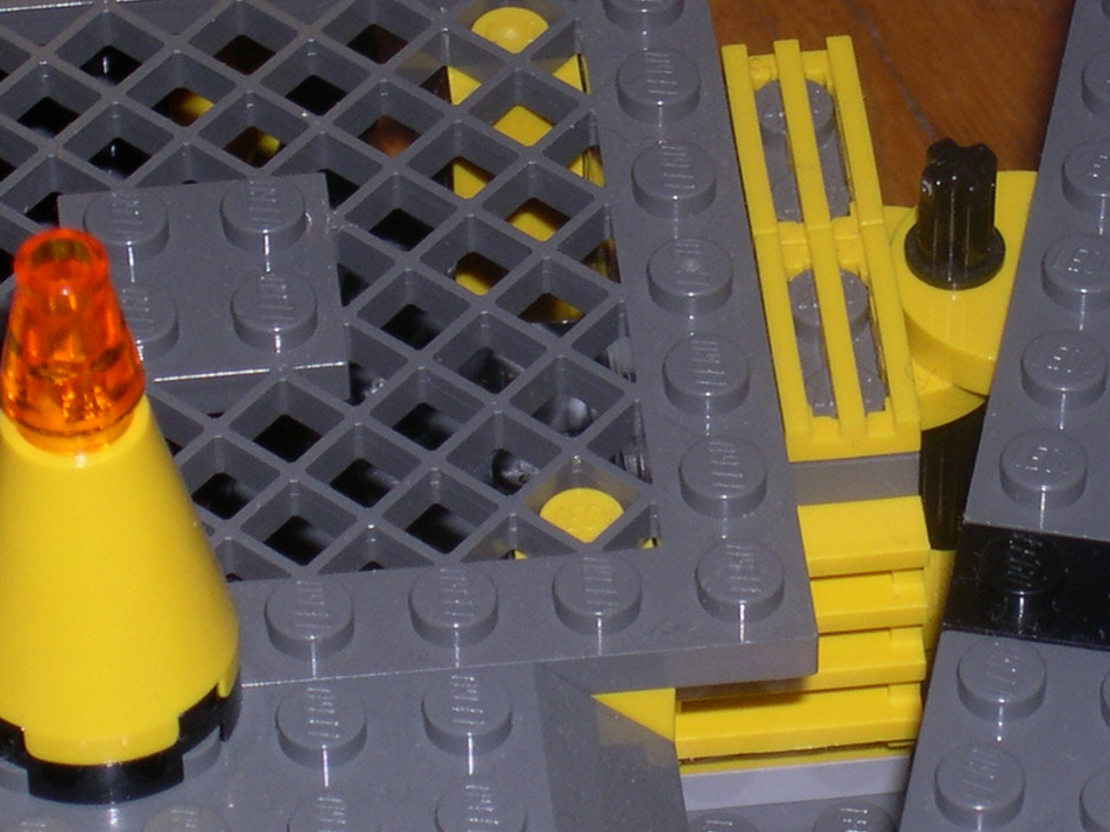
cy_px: 514
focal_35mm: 272
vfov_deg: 5.5
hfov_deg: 7.3
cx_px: 731
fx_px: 8722
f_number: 13.4
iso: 108
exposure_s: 1/60
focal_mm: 24
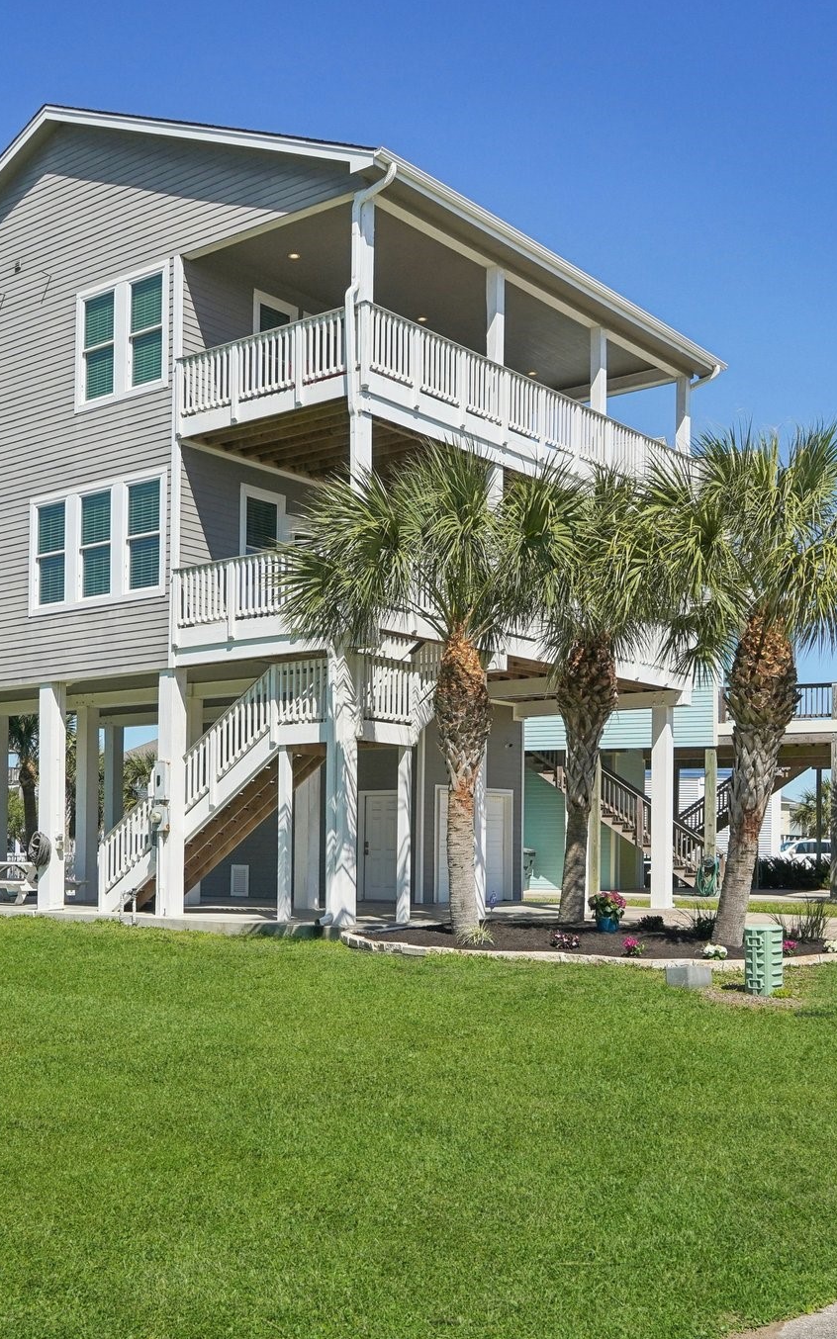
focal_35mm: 37
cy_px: 671
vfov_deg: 52.8
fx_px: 1351
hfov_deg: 34.3
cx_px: 341
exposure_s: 1/2500
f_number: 8
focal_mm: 24
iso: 500
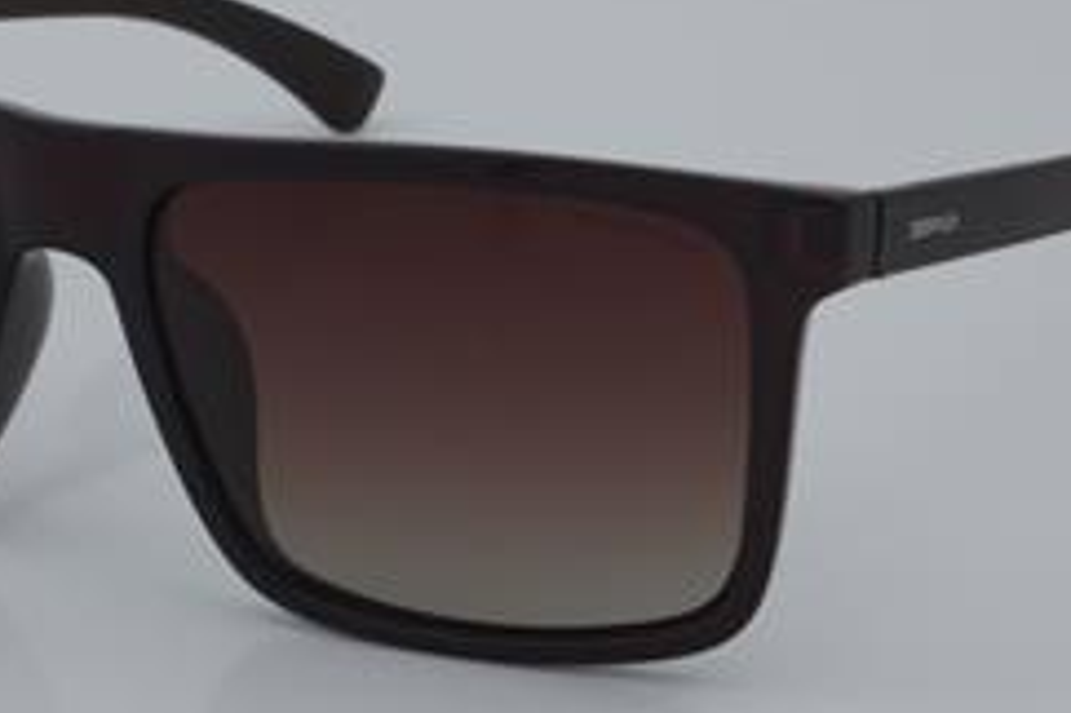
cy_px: 275
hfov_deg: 16.5
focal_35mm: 124
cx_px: 434
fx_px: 3686
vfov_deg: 11.0
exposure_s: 1/4
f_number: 32
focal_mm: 50
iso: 100
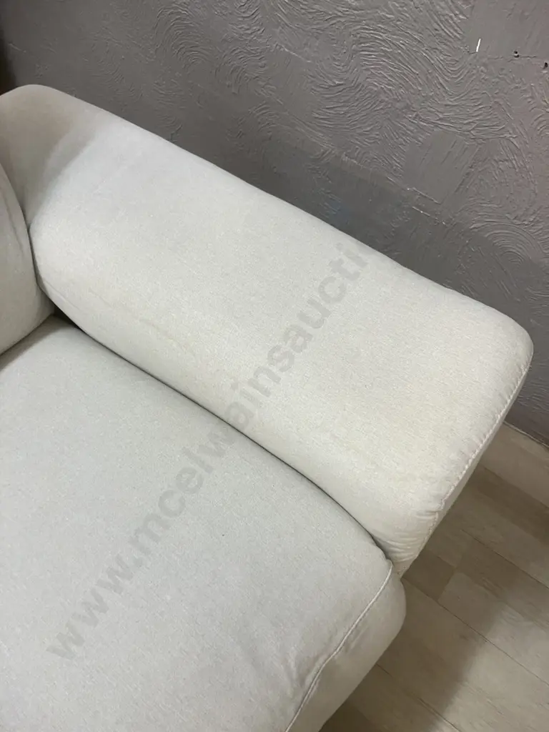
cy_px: 366
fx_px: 592
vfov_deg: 63.4
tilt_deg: -51.9
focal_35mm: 28
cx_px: 274
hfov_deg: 49.7
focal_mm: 3.99
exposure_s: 1/50
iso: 80
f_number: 1.8
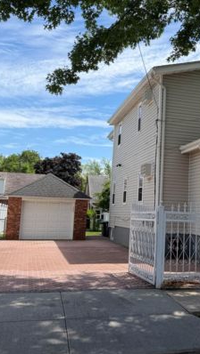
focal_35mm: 42
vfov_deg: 48.3
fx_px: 396
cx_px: 167
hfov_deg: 27.6
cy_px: 157
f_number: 1.78
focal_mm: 6.76
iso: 80
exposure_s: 1/3953
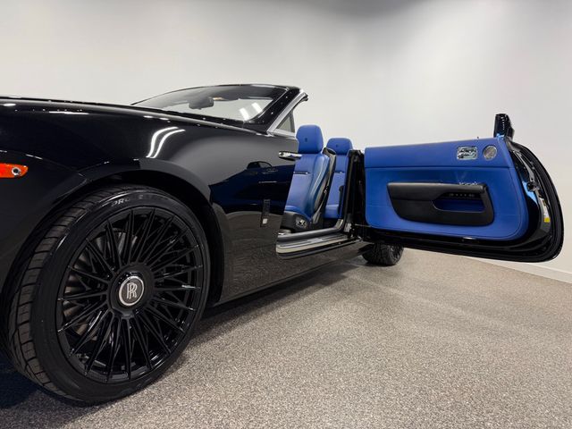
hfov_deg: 71.6
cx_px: 286
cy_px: 214
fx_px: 397
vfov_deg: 56.8
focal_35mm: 24
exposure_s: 1/155
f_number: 1.78
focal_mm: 6.76
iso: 64
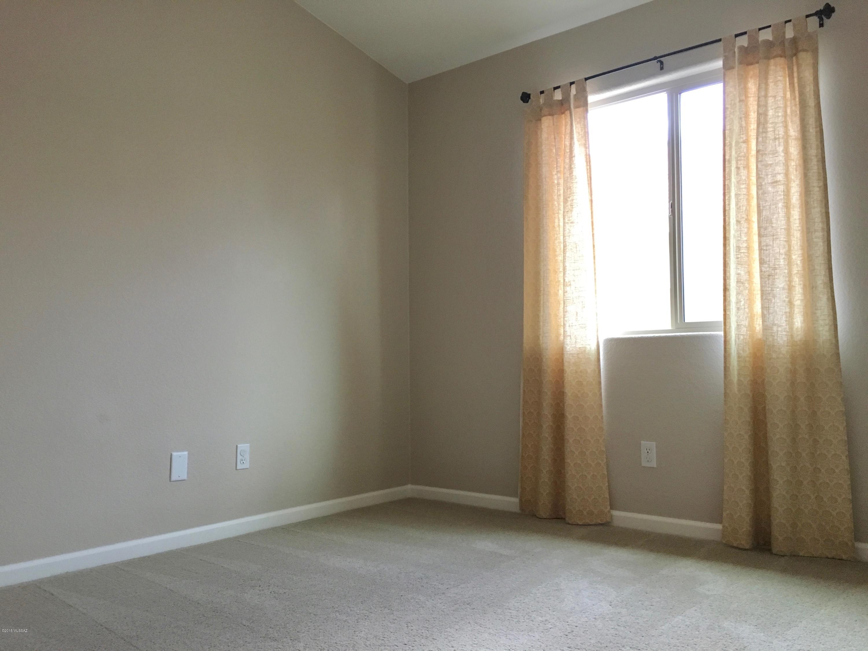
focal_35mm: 29
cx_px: 434
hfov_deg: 61.7
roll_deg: +1.1
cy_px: 326
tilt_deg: +2.3
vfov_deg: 48.2
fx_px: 727
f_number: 2.2
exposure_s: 1/30
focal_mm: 4.15
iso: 125
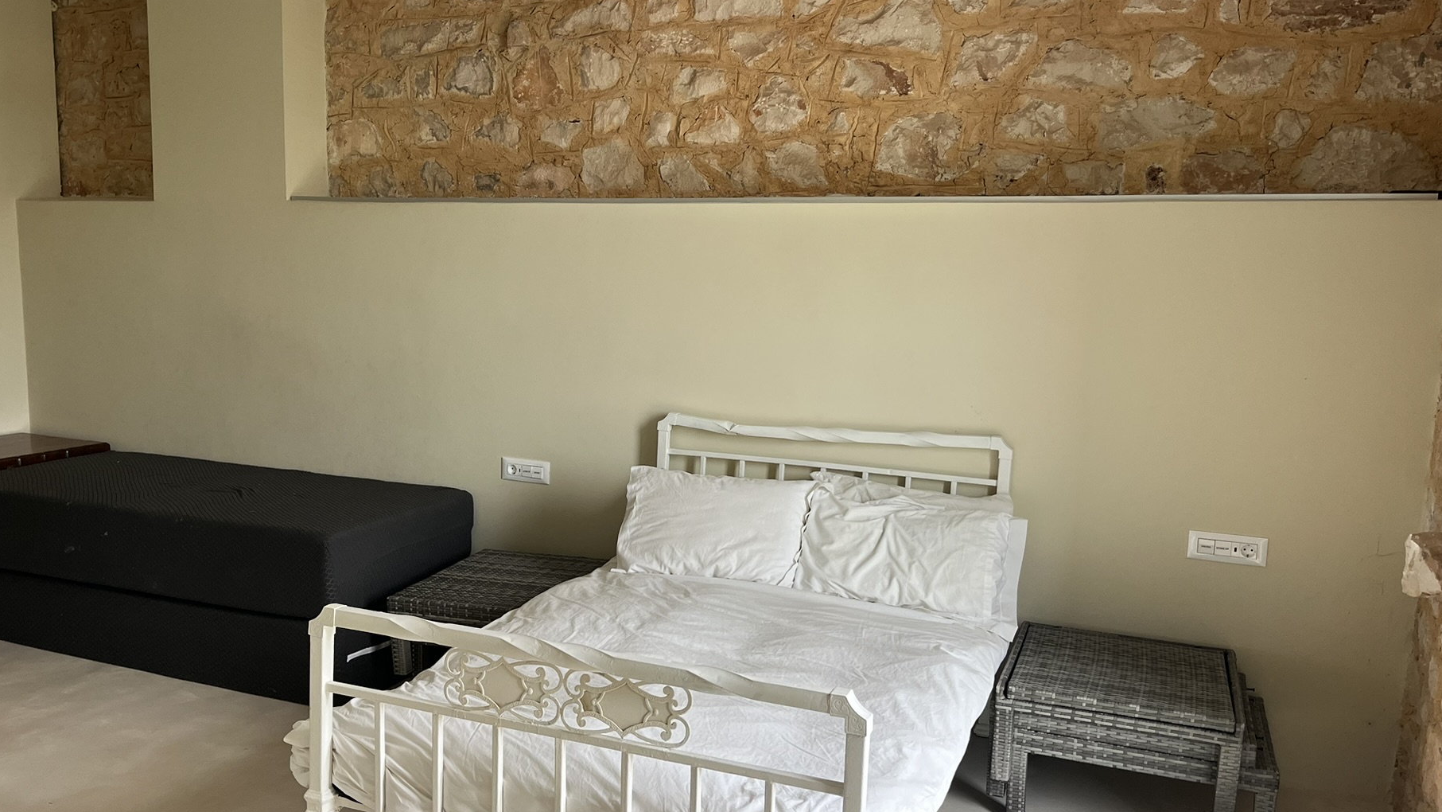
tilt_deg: -8.8
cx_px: 632
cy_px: 413
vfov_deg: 36.7
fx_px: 1224
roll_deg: -1.0
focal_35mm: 32
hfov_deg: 60.8
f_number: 1.6
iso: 125
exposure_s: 1/121
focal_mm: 5.1
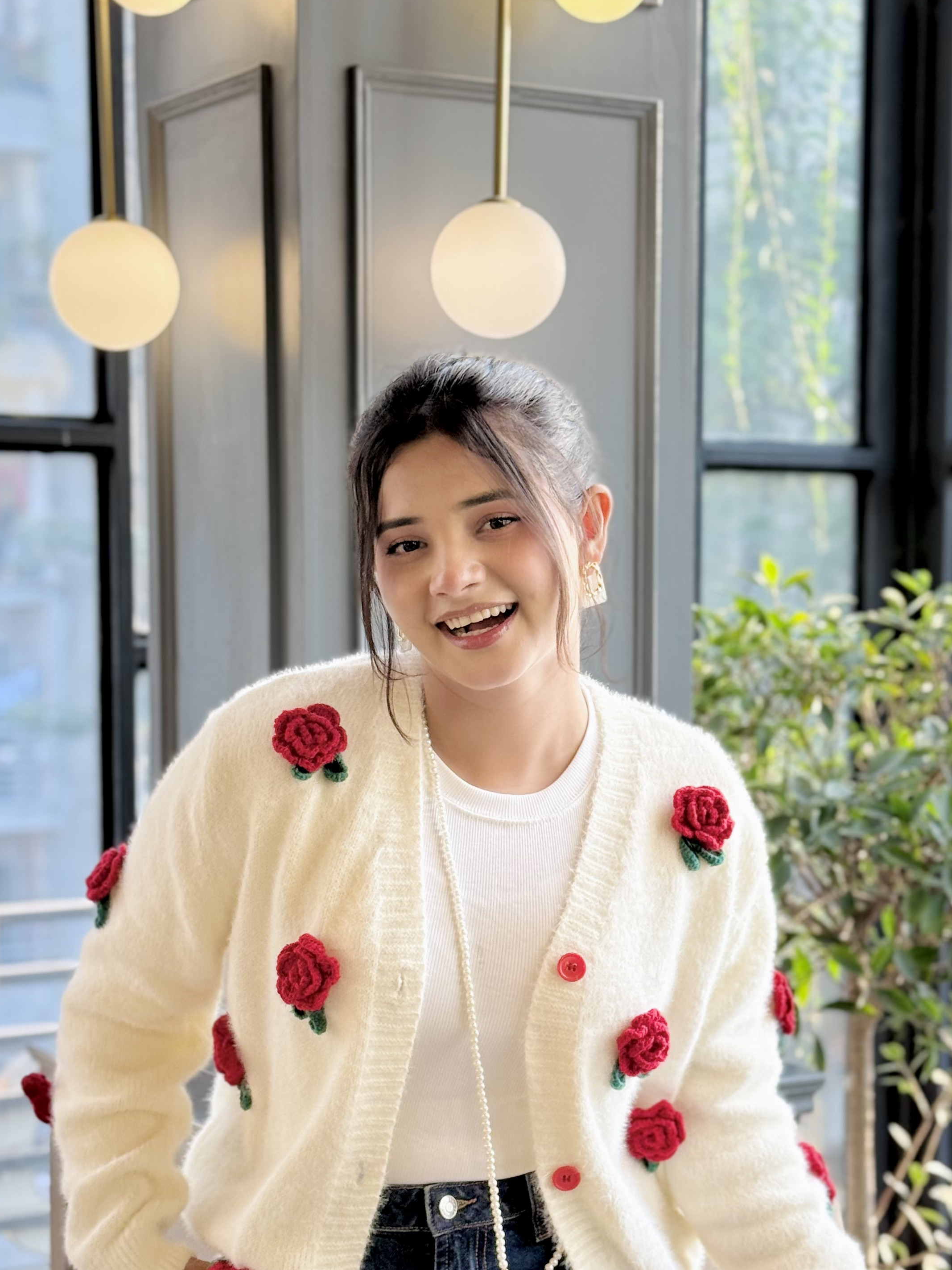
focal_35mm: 68
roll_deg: -0.5
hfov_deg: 21.6
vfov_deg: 28.5
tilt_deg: -3.6
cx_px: 557
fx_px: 2493
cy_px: 759
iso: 64
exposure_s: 1/100
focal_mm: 6.76
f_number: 1.78
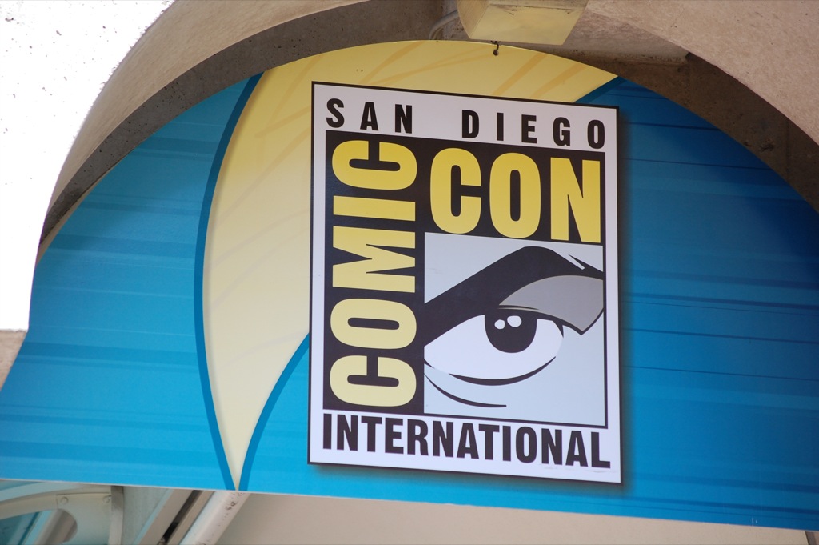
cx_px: 410
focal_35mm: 183
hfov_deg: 11.2
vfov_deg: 7.5
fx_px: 4160
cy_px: 272
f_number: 5.6
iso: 400
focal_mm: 122
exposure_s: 1/500
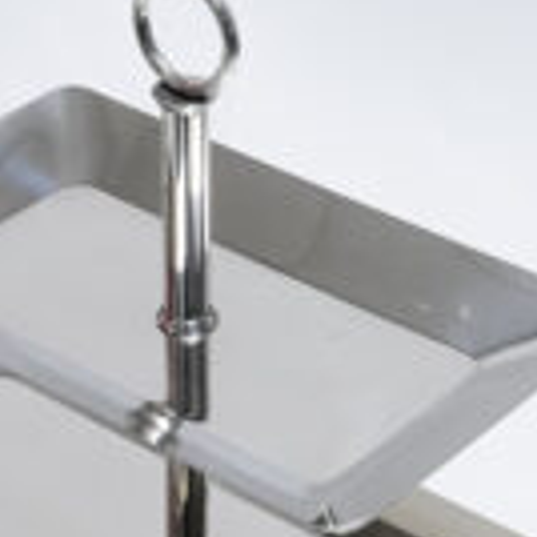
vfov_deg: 14.0
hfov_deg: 14.0
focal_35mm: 124
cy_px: 359
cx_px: 188
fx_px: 2176
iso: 3200
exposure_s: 1/125
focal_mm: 33
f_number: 10
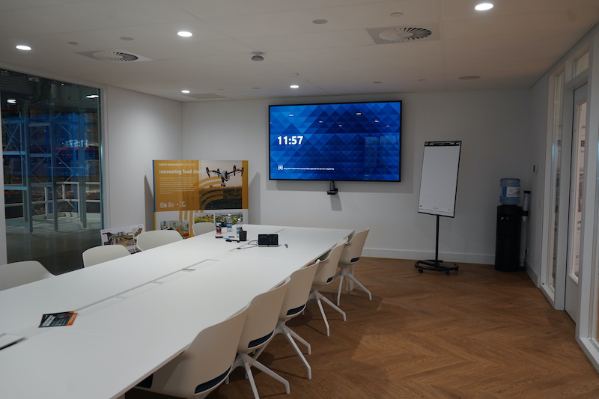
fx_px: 466
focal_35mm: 28
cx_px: 300
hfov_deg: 65.5
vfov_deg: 46.4
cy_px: 200
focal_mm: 28
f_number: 4
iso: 1250
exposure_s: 1/160
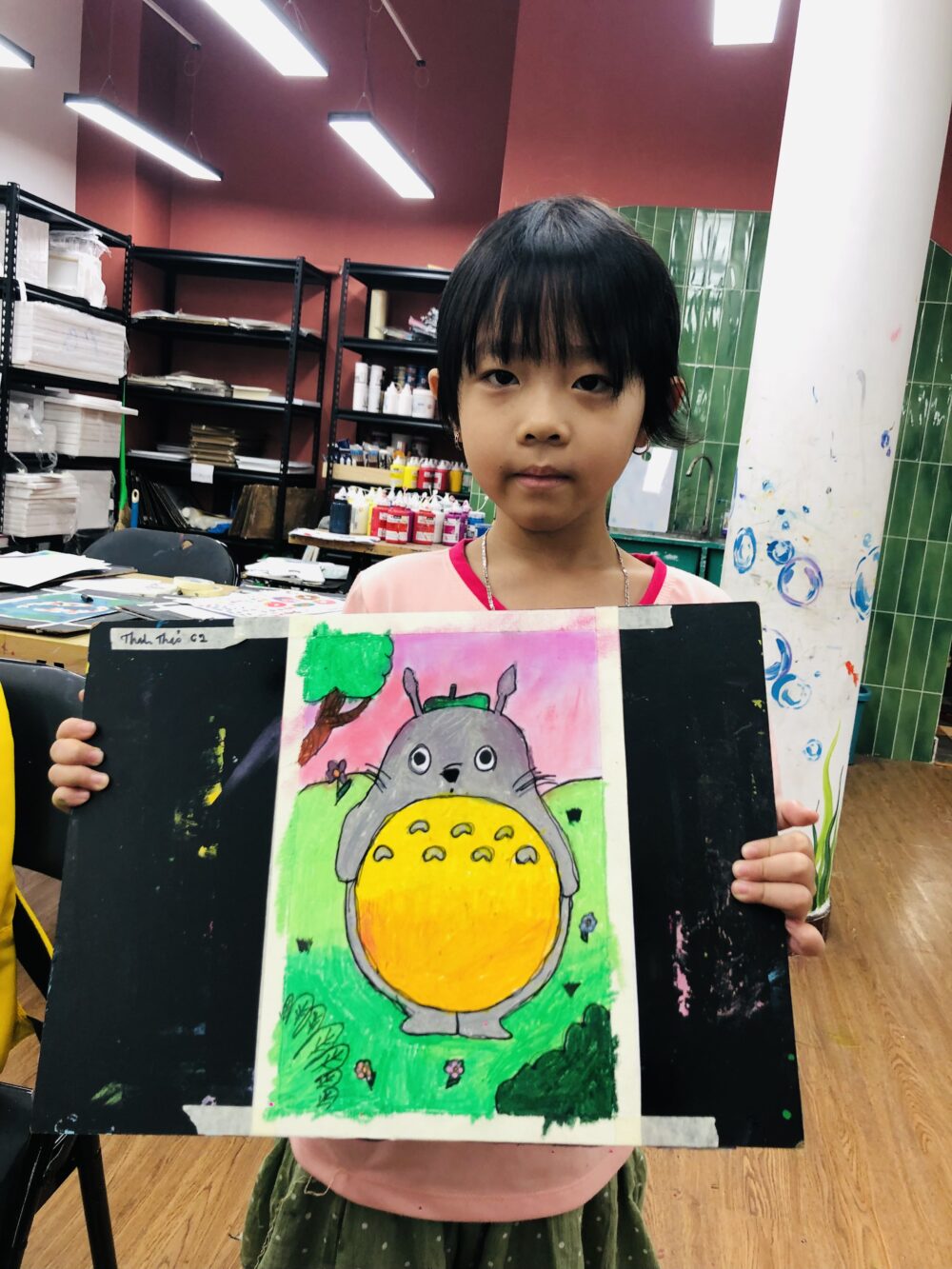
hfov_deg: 49.8
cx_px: 476
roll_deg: -5.8
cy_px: 634
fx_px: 1027
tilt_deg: -8.8
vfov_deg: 63.4
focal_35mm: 28
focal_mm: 4
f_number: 1.8
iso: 32
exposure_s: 1/50
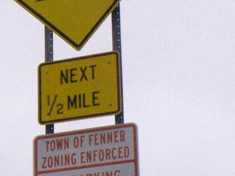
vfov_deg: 7.2
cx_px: -29
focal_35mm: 205
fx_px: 1391
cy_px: 16
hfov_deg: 9.6
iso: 400
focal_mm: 13.7
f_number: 6.3
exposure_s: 1/800
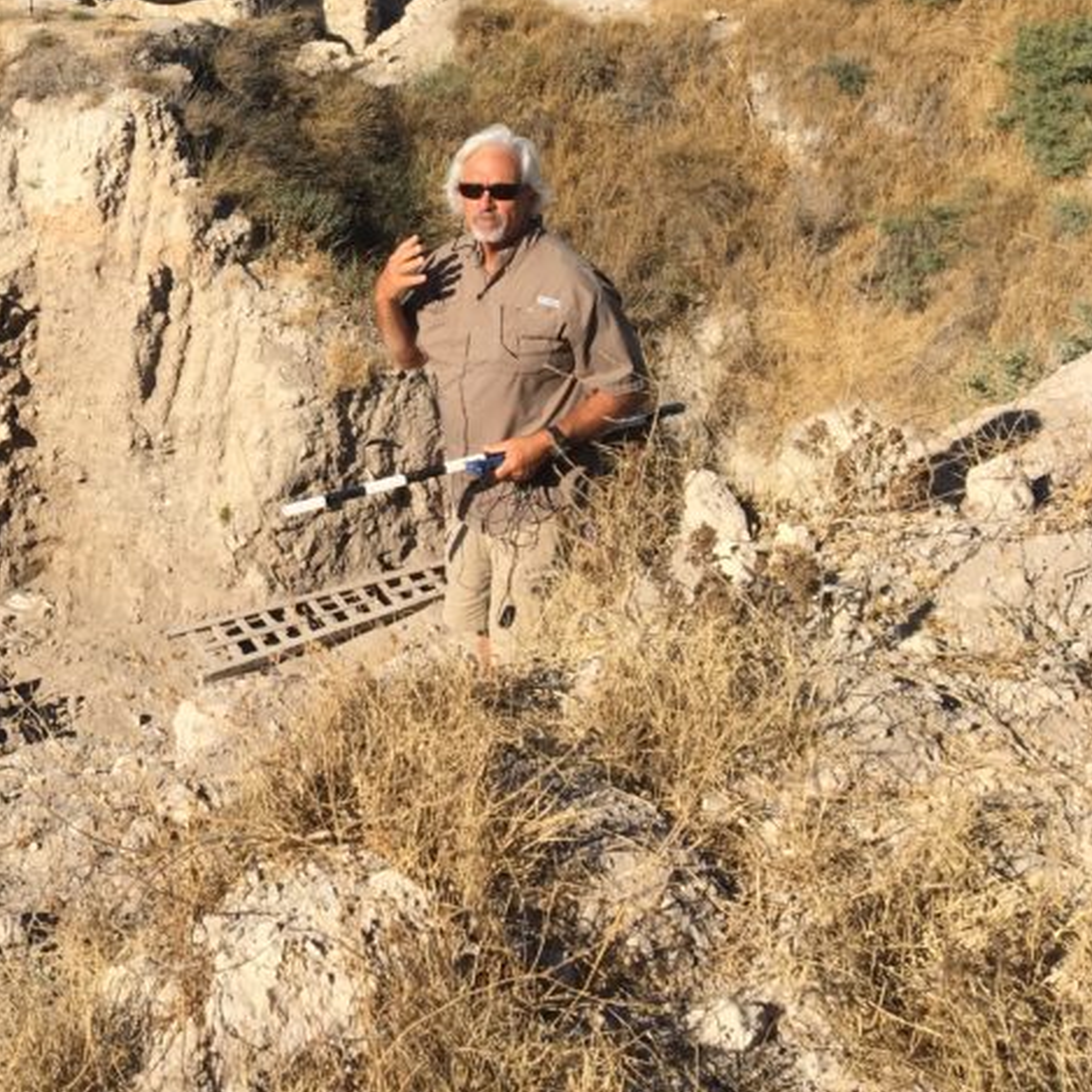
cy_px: 251
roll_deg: +2.2
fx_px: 1999
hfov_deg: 28.3
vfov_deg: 30.0
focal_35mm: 56
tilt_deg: -20.0
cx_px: -56
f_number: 2.2
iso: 25
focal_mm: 4.15
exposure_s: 1/1748
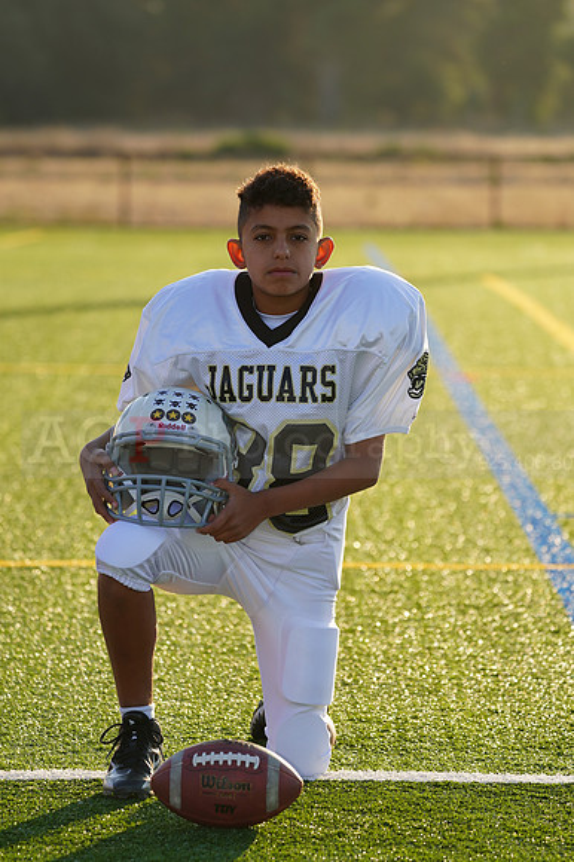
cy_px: 431
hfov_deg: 6.9
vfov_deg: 10.3
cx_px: 287
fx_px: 4789
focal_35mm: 200
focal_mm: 200
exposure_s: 1/250
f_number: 5.6
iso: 100
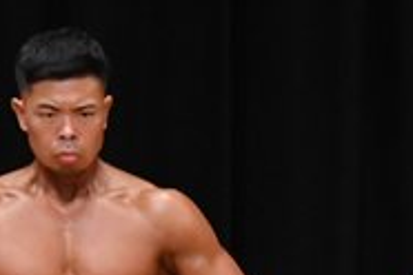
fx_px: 12894
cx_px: 503
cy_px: 508
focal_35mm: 1124
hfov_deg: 1.8
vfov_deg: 1.2
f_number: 5.6
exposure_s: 1/400
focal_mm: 180
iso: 3200
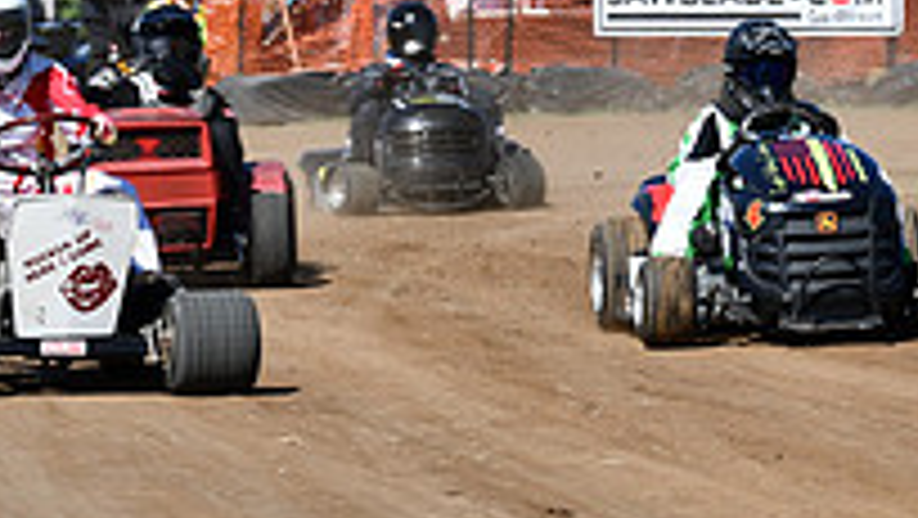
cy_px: -7
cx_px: 720
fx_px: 8110
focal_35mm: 333
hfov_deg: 6.5
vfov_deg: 3.7
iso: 100
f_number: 9
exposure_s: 1/320
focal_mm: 75
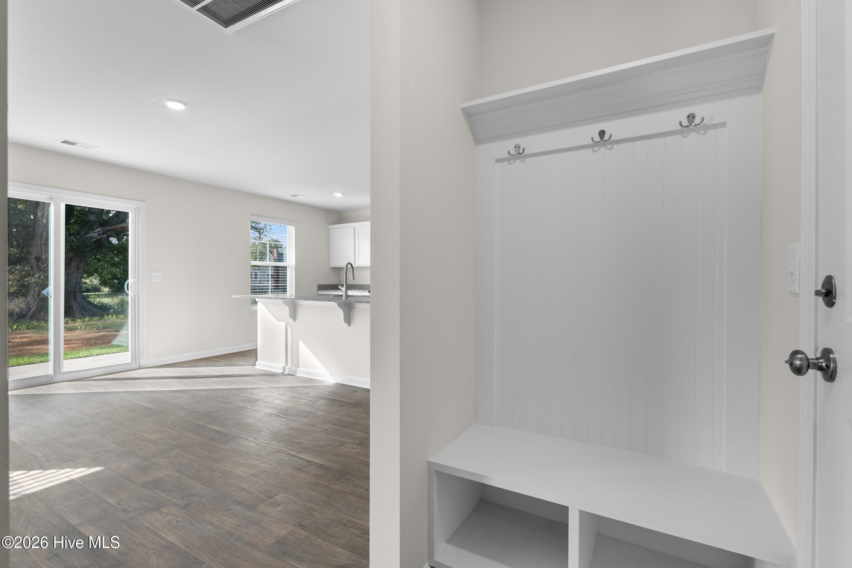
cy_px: 284
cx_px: 426
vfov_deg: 72.1
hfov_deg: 95.0
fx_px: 390
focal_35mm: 16
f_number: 6.3
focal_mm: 11
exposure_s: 1/15
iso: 200
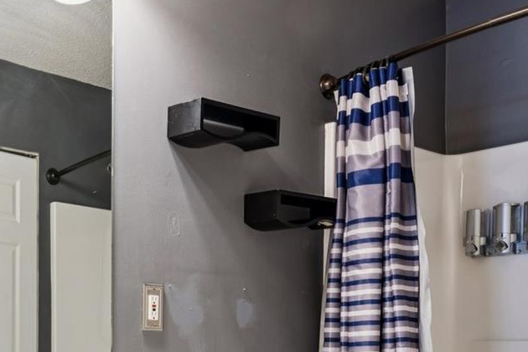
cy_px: 352
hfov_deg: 35.7
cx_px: 44
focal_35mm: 52
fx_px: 763
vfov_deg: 24.8
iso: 100
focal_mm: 16
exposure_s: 1
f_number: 13
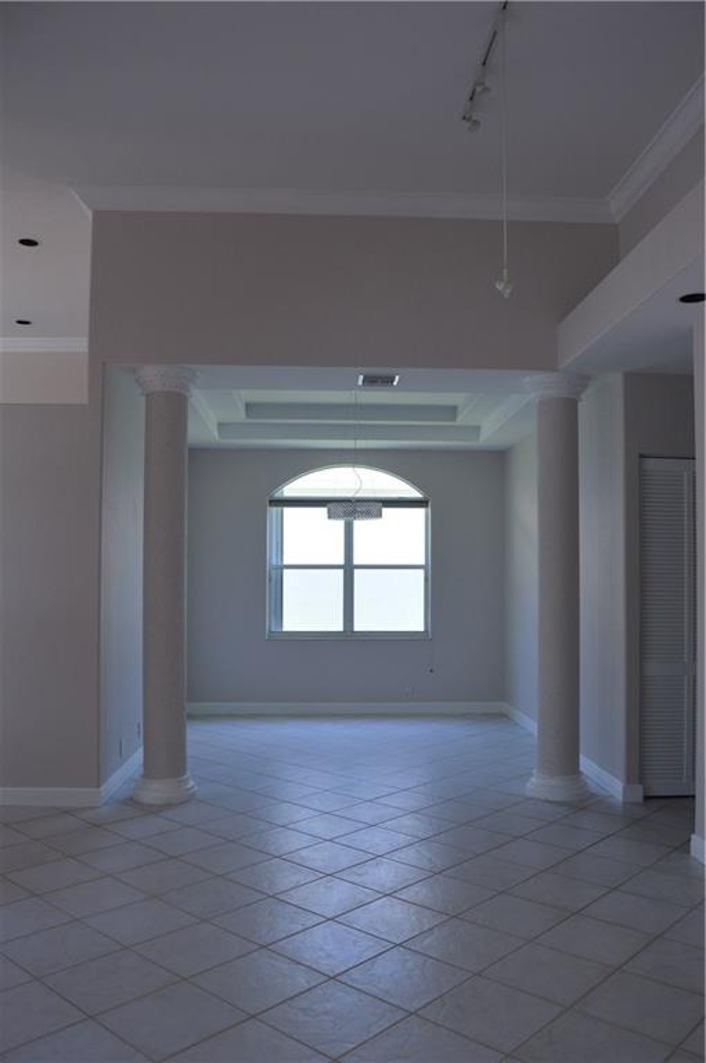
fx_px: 796
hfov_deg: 47.8
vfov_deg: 67.4
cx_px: 353
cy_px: 532
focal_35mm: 27
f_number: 5
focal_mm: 18
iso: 400
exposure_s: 1/100
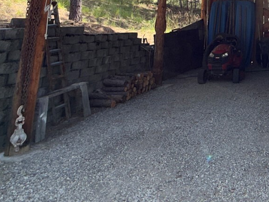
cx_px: 288
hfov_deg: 40.0
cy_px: -39
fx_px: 303
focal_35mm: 39
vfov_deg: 31.1
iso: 16
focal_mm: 2.22
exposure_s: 1/182
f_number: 2.2
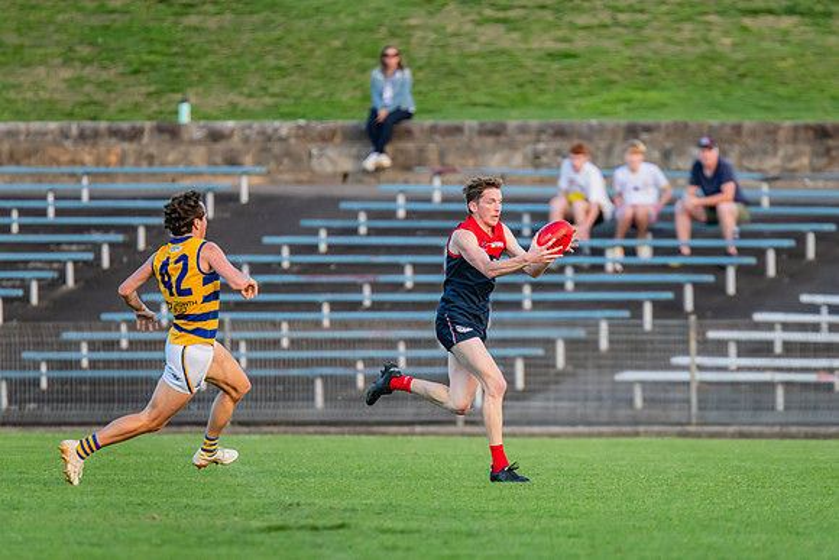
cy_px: 255
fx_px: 12663
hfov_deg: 3.8
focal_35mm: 543
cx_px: 480
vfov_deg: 2.5
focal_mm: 420
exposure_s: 1/1250
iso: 1400
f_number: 4
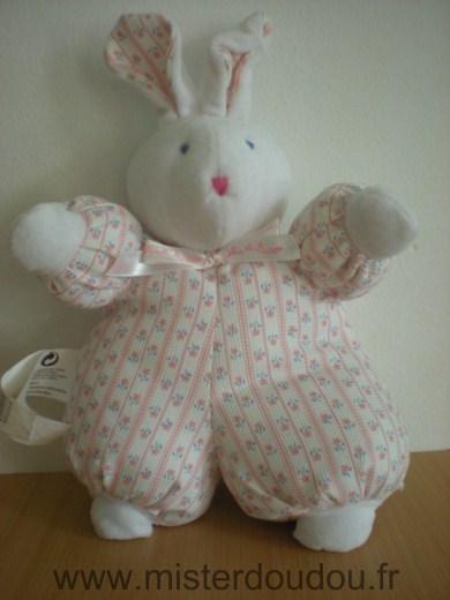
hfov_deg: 37.7
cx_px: 225
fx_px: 659
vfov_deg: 49.0
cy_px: 300
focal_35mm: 38
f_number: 3.1
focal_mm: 6.3
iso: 200
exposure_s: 1/39.2
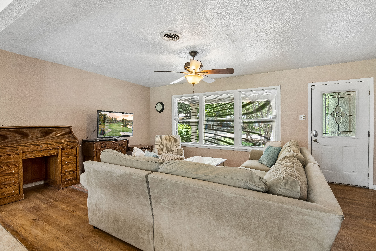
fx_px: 167
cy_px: 126
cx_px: 188
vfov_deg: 73.7
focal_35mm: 16
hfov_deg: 96.7
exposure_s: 1/13
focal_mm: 11
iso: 320
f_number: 8
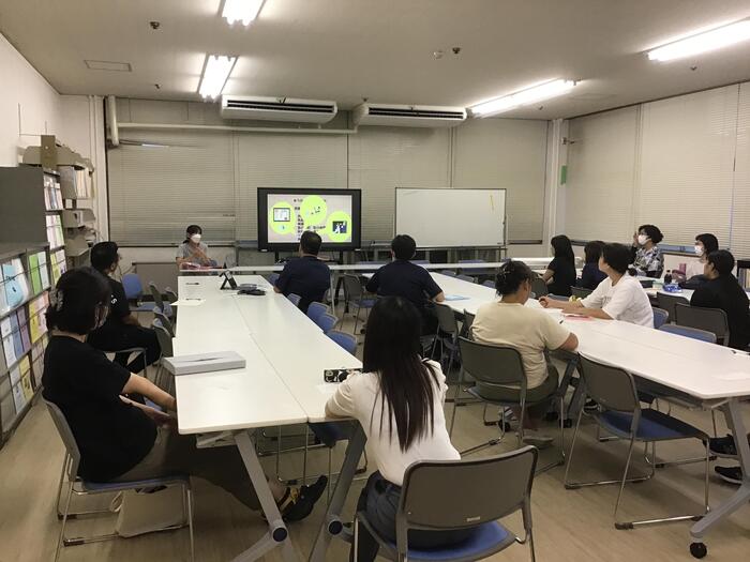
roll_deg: -0.9
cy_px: 281
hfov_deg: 58.4
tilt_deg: -6.1
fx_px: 672
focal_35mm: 31
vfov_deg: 45.4
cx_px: 375
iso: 64
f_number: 2.4
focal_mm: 3.3
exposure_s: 1/30
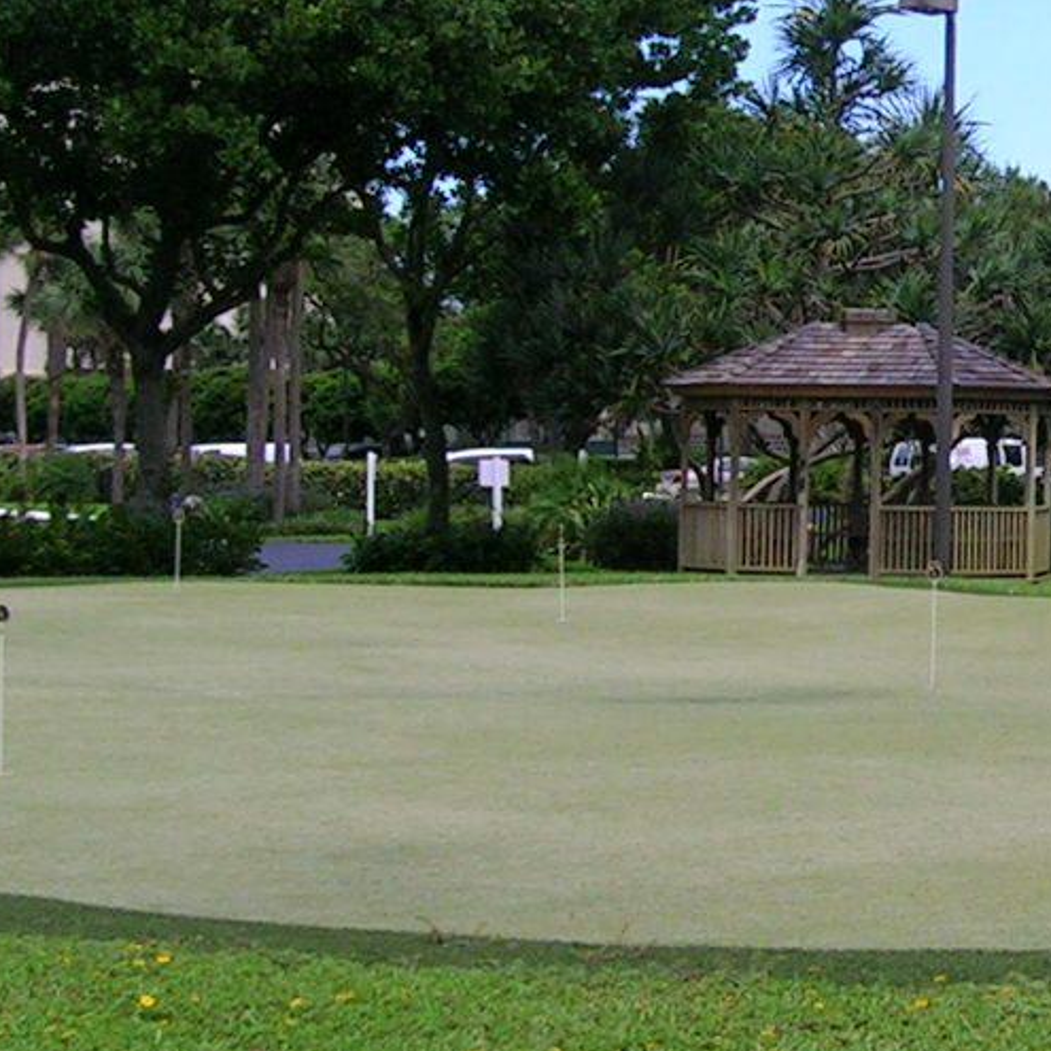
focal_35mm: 100
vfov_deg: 17.3
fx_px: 3435
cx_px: 1132
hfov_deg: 16.9
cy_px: 251
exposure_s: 1/363
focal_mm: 5.4
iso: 50
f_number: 4.8
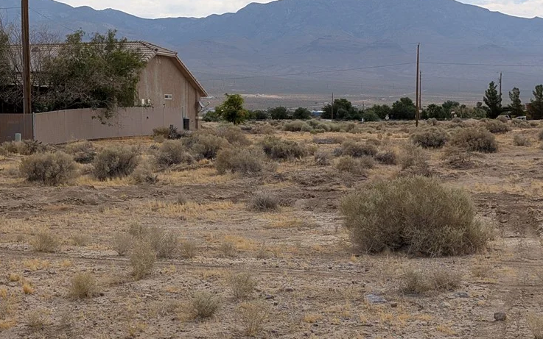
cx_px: 294
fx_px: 1066
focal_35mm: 72
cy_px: 165
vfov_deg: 18.1
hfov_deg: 28.6
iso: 22
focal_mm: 6.9
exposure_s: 1/1399
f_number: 1.68
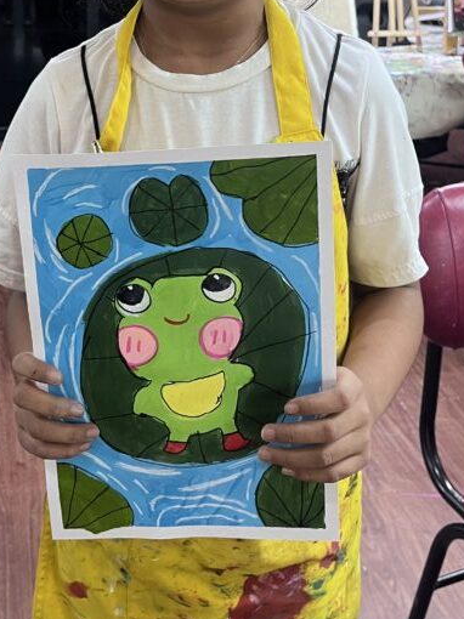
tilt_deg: -13.6
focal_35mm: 51
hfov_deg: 28.5
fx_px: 912
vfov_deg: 36.0
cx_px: 187
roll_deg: -0.7
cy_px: 107
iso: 160
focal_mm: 5.1
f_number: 1.6
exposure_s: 1/50
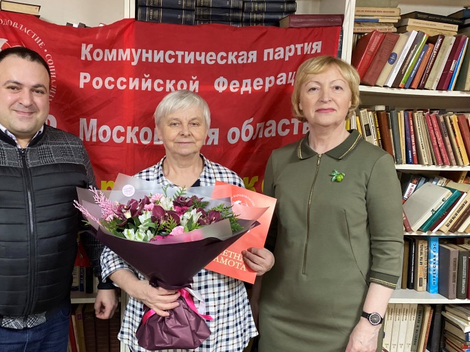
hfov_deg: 47.4
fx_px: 529
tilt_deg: -8.1
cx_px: 175
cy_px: 196
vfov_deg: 36.8
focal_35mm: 39
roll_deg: -2.2
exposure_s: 1/50
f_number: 1.8
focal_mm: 4.25
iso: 400
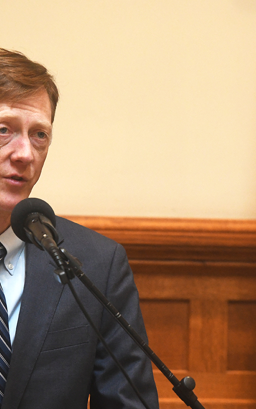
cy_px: 273
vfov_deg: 5.4
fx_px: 4331
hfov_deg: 3.4
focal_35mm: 388
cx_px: 198
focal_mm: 185
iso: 3200
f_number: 4
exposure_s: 1/80
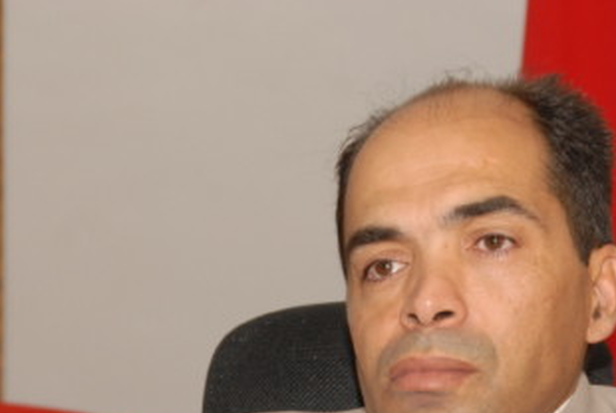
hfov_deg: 9.2
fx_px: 3840
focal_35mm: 224
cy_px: 490
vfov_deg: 6.1
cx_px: 440
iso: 400
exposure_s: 1/60
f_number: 7.1
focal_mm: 62
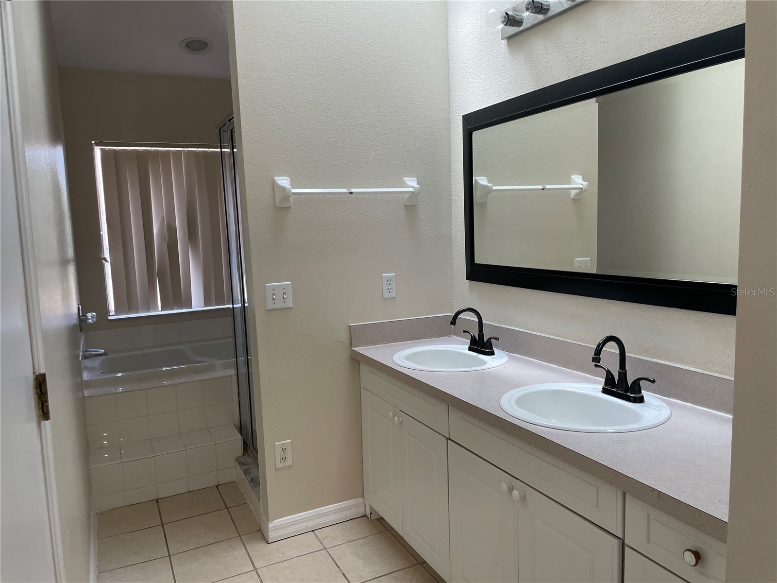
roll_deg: +2.1
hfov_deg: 67.3
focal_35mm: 26
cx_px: 388
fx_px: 584
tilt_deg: -7.1
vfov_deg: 53.1
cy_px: 292
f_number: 1.6
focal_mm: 4.2
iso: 100
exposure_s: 1/120
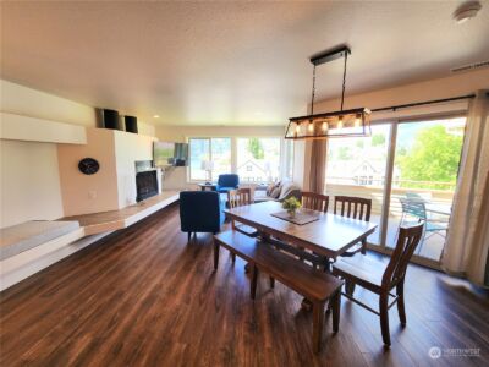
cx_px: 244
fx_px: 184
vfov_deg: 89.9
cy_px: 184
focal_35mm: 13
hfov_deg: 106.2
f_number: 2.2
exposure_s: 1/120
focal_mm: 2.2
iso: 80
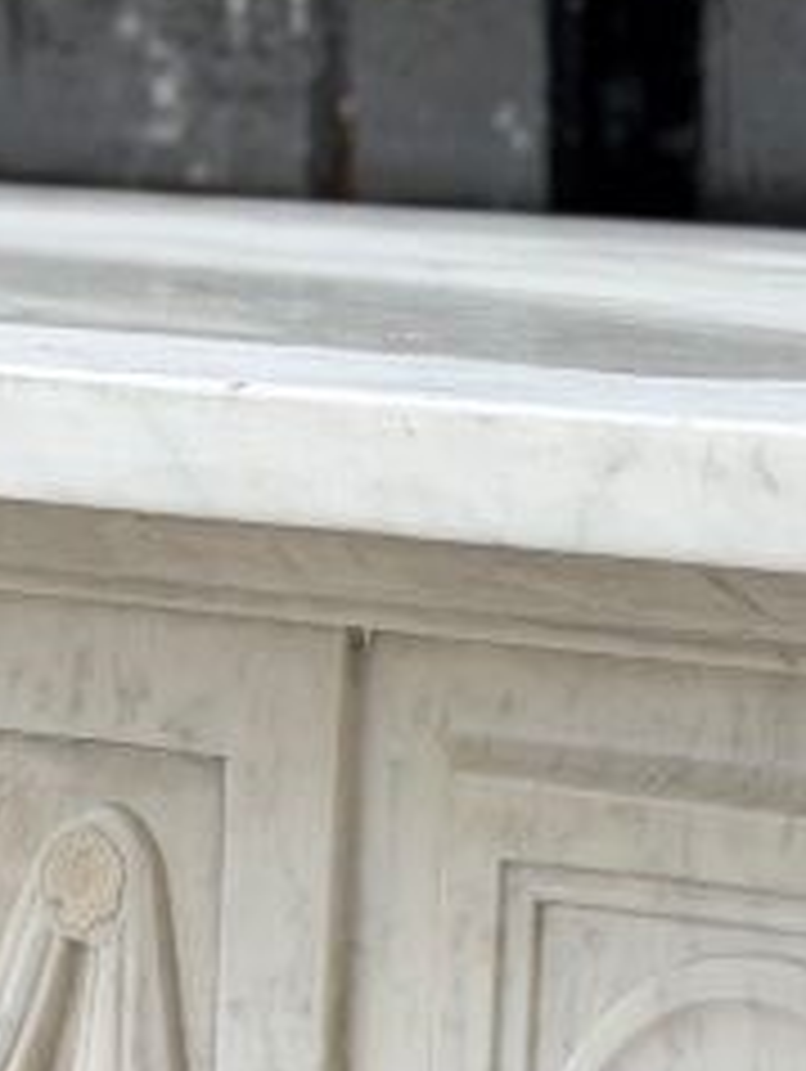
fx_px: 7500
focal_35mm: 242
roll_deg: +0.3
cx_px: -41
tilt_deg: -16.3
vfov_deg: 8.0
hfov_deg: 6.1
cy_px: 1696
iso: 64
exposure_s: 1/641
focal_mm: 6.76
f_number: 1.78
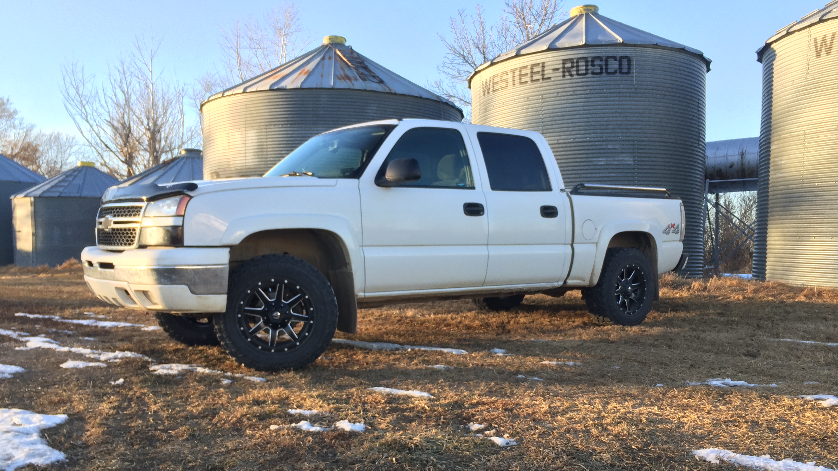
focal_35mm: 32
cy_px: 297
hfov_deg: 61.0
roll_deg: +1.6
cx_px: 424
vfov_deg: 36.5
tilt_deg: -3.4
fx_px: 711
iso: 32
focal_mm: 4.15
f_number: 2.2
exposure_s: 1/220
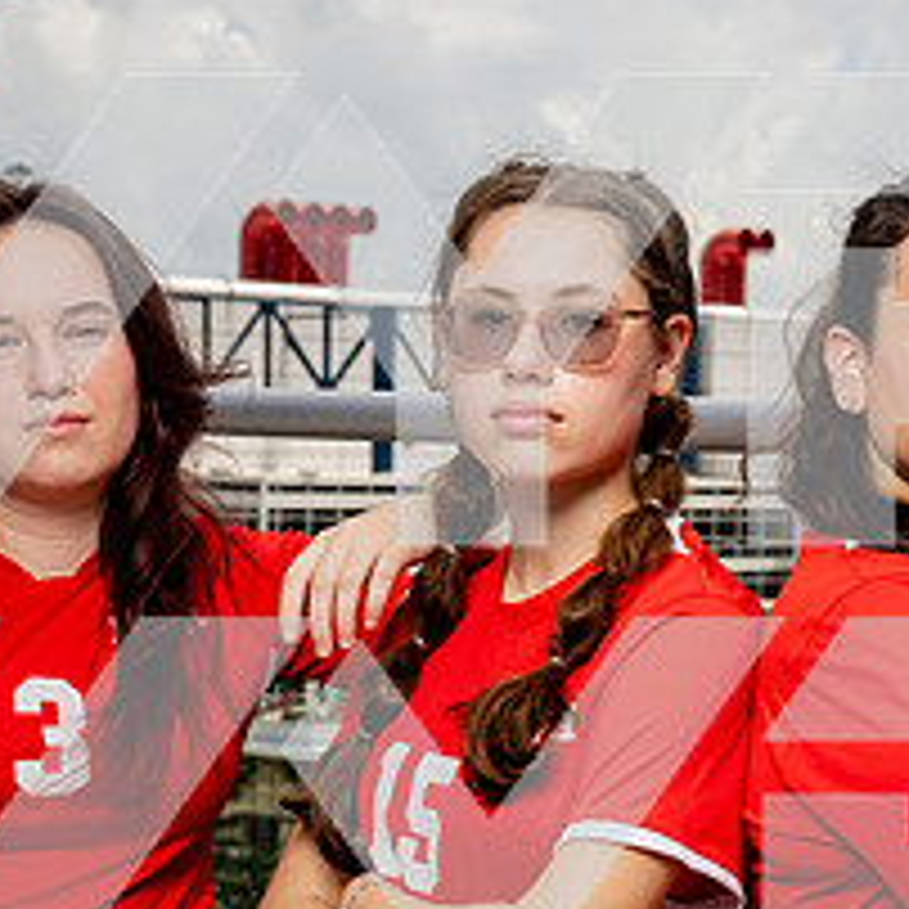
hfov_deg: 14.6
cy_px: 857
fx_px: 3535
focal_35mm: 119
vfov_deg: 14.5
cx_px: 675
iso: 100
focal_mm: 45
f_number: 7.1
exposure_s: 1/500
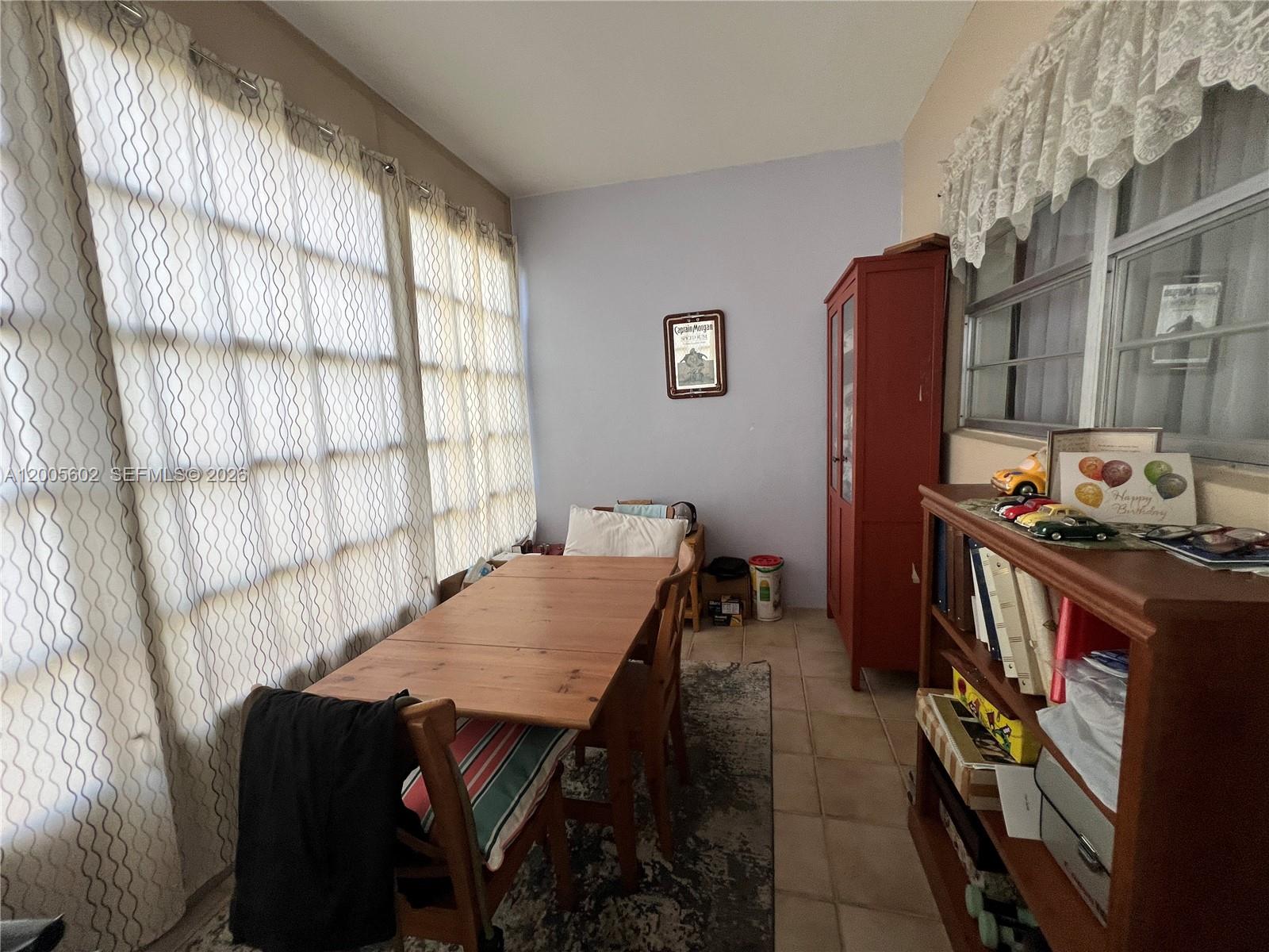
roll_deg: +2.9
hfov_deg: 106.2
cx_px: 634
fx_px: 477
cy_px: 476
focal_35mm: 13
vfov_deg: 89.9
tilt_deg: -7.2
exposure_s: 1/60
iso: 160
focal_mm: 1.57
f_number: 1.8
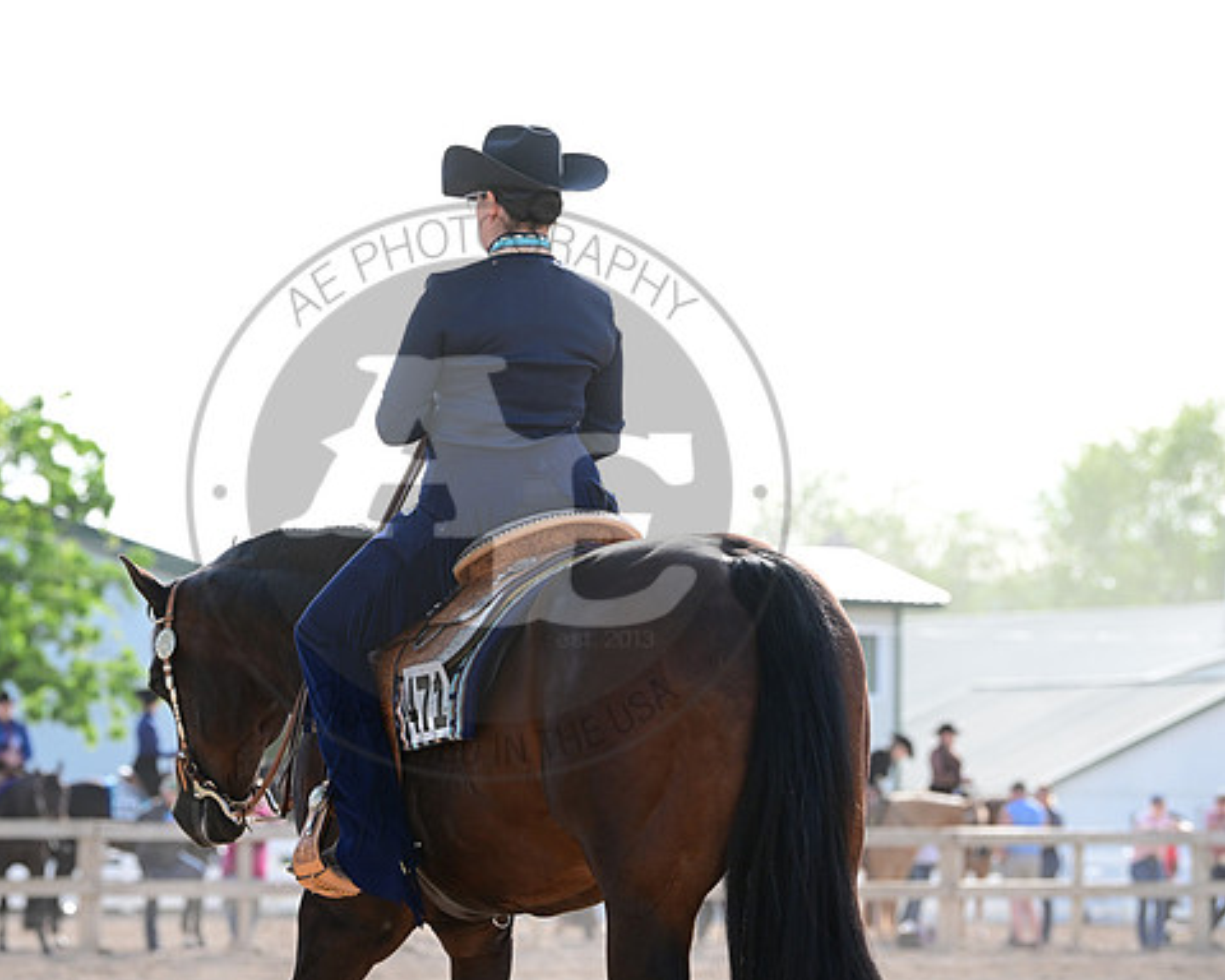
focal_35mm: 153
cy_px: 491
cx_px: 487
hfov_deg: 12.6
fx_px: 5547
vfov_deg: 10.1
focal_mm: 135
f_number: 5
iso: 1000
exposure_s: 1/2000
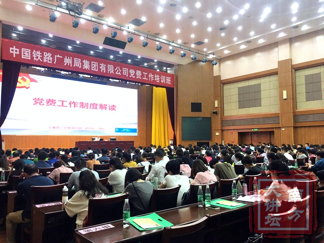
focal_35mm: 29
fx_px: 272
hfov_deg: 61.6
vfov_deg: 48.3
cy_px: 122
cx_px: 162
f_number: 2.2
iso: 250
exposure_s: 1/33
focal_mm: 4.15
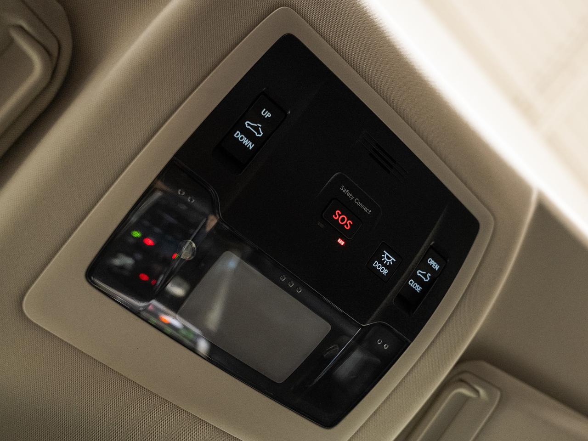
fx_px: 497
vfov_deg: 47.8
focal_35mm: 29
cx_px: 373
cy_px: 244
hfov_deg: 60.3
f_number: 3.2
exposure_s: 1/50
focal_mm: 24
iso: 1250
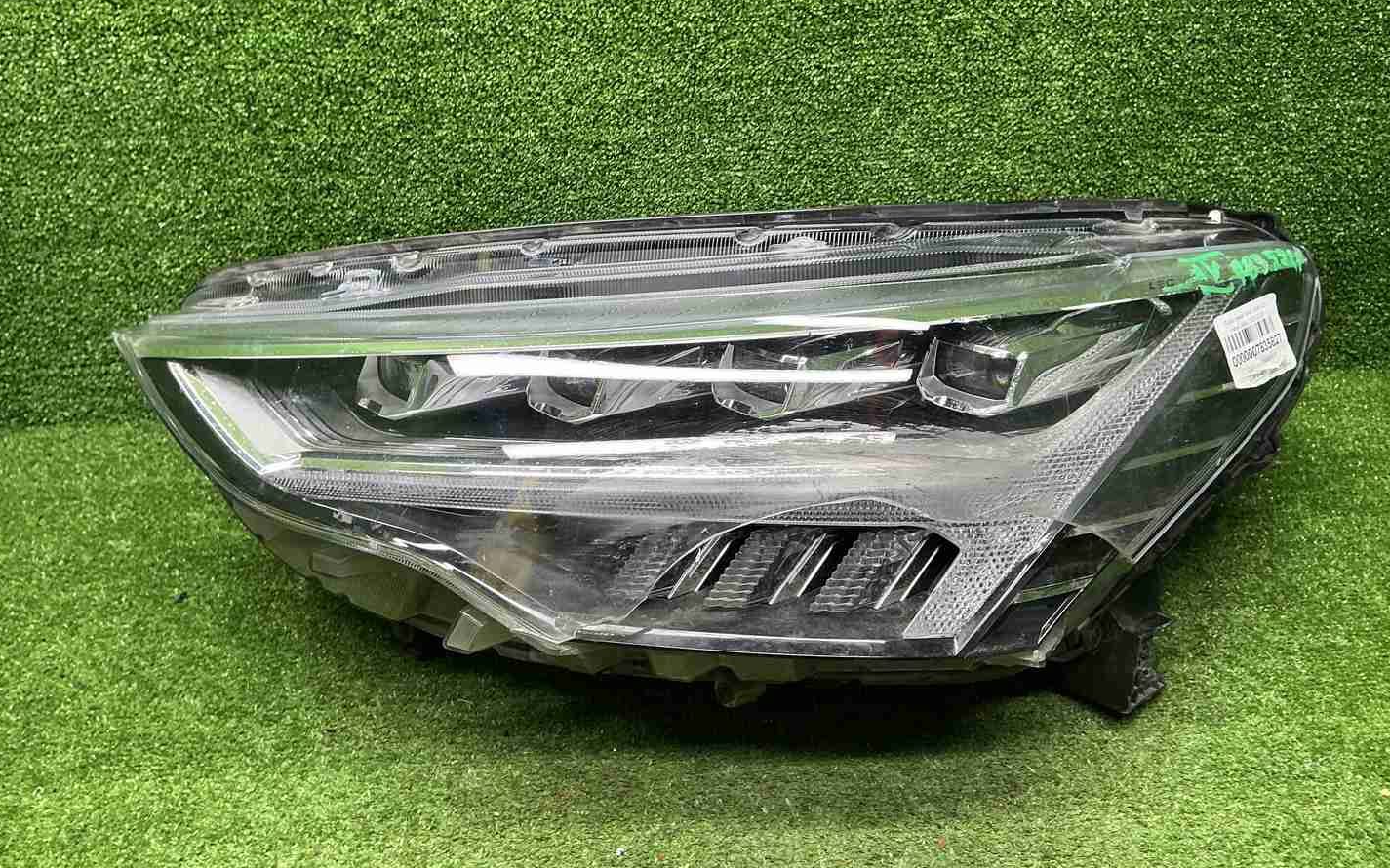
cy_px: 404
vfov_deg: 41.8
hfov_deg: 62.9
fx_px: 1136
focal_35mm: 30
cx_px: 695
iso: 40
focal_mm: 3
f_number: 1.8
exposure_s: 1/50
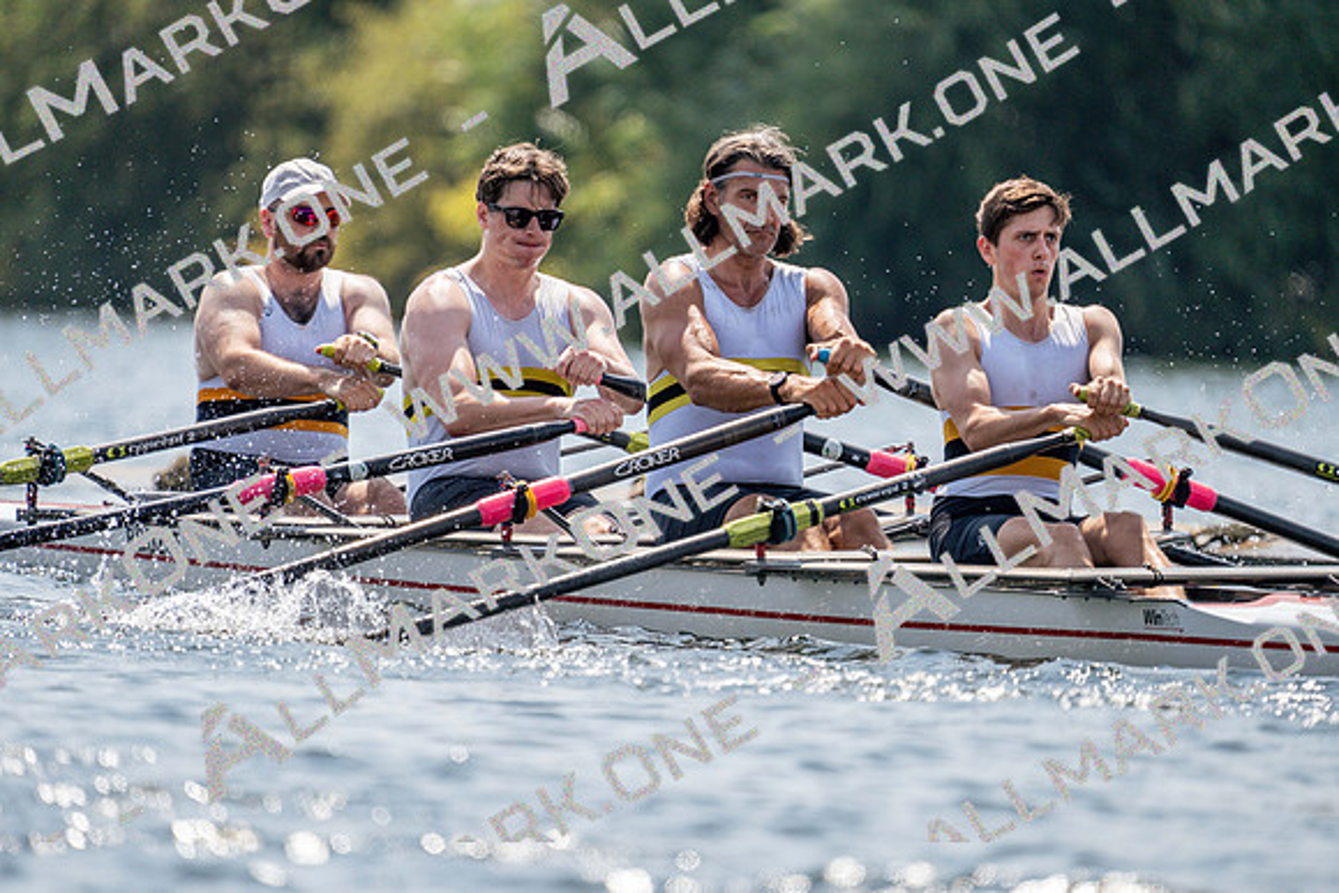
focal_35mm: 600
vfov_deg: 2.3
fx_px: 22321
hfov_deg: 3.4
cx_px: 670
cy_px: 446
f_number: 6.3
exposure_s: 1/1600
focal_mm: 600
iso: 250
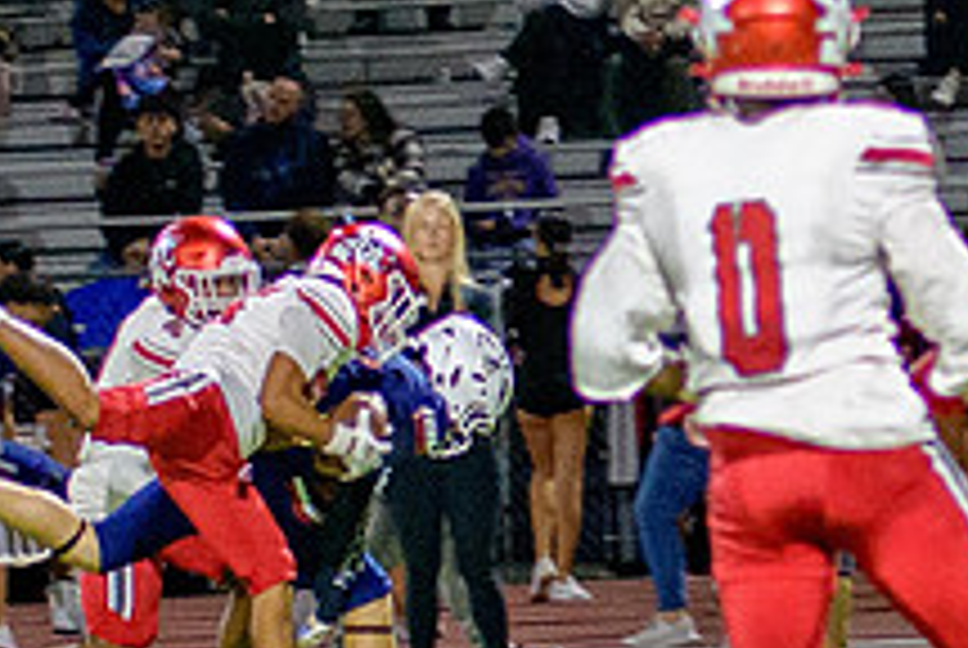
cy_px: 316
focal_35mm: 630
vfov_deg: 2.2
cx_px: 1181
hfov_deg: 3.3
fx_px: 16963
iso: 2000
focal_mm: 75
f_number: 2.8
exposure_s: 1/320
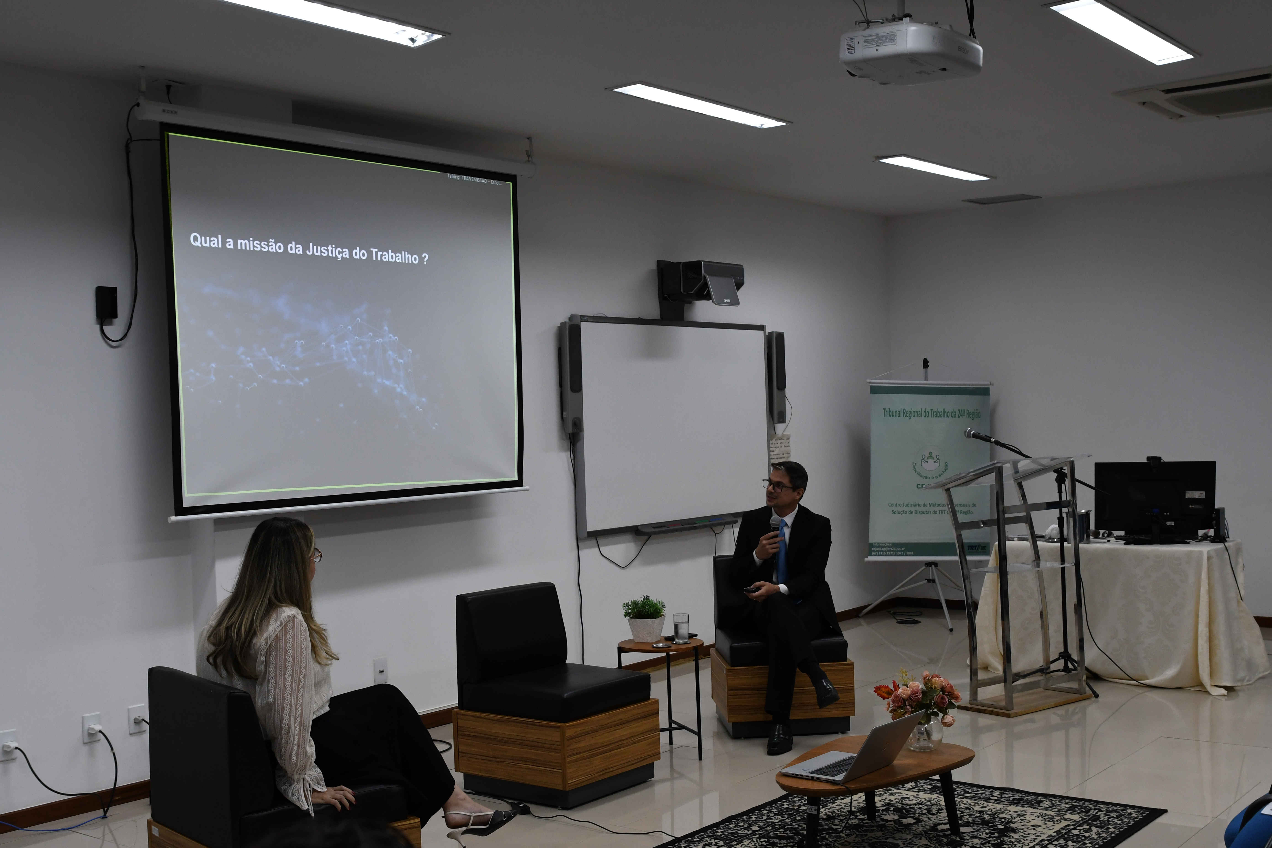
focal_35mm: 39
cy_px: 424
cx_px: 636
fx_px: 1378
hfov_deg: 49.6
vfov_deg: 34.2
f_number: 4.5
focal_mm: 26
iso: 1000
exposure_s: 1/250
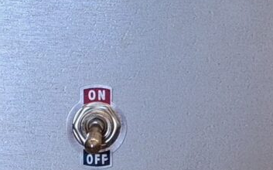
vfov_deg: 7.4
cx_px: 159
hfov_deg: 11.8
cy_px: 163
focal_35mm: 177
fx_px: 1316
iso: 80
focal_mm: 5.54
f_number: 1.8
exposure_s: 1/120
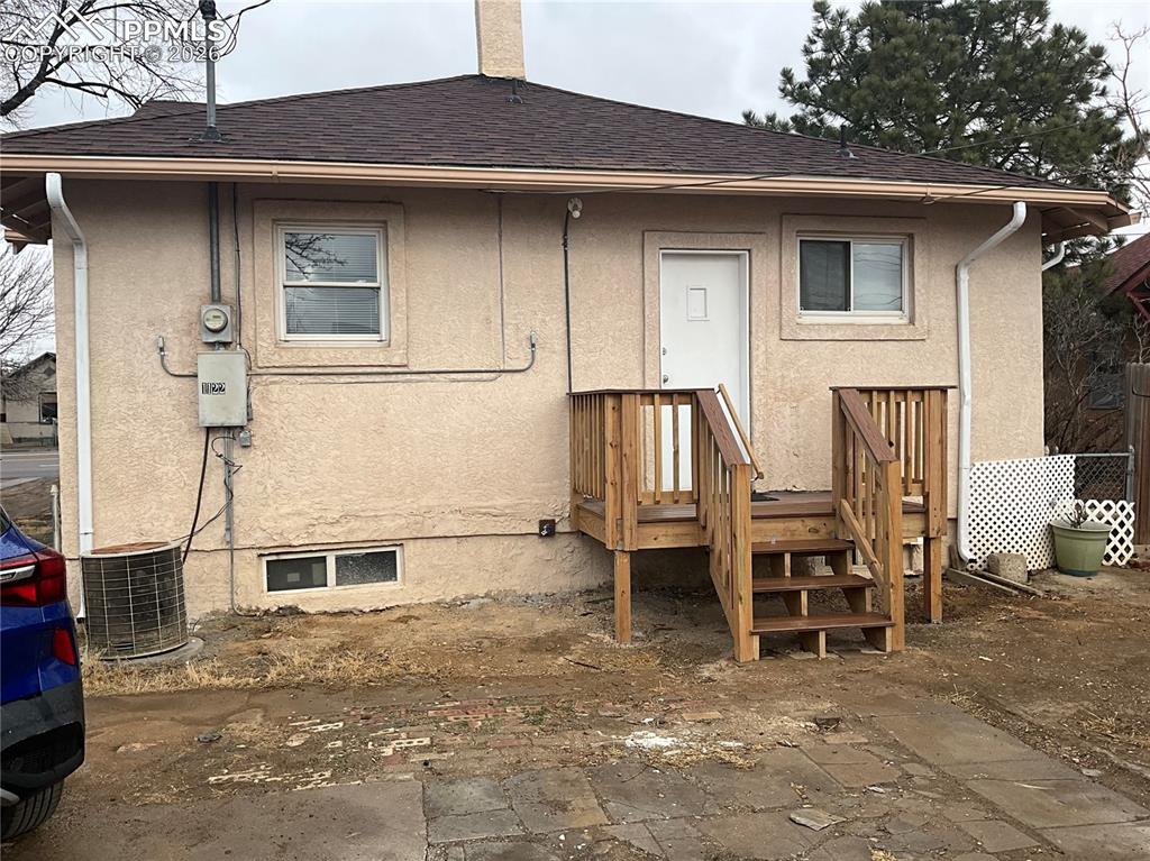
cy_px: 430
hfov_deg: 61.7
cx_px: 575
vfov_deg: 48.2
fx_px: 963
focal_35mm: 29
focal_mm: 3
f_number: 1.8
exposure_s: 1/978
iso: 25
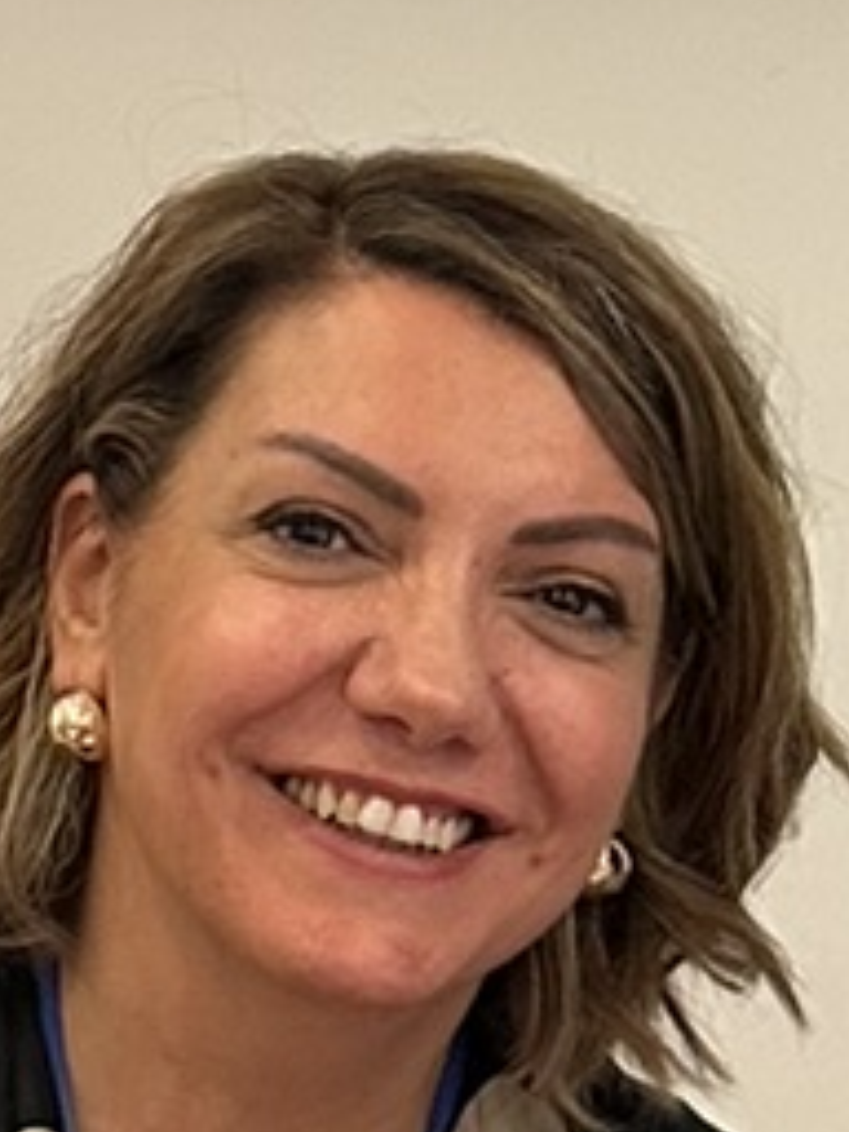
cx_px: 363
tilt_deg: +2.4
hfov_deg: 7.7
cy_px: -354
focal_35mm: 192
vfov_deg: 10.1
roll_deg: -1.8
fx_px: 6279
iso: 200
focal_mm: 6.86
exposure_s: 1/100
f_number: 1.78
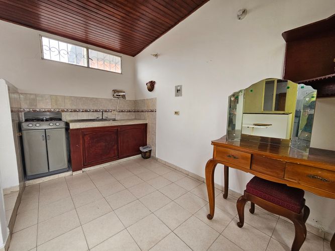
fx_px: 126
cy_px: 126
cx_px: 168
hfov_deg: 106.2
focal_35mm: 13
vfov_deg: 89.9
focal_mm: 2.2
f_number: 2.2
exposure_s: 1/60
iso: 64
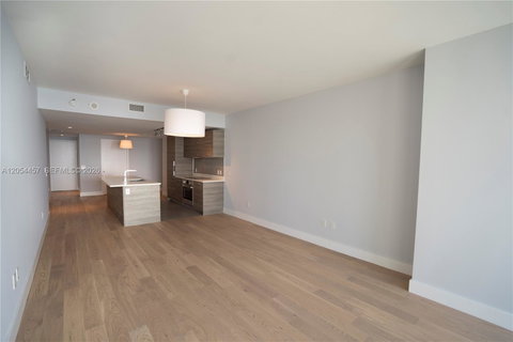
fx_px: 228
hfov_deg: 96.7
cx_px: 256
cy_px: 171
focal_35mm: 16
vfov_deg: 73.7
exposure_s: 1/80
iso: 160
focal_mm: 16
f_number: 4
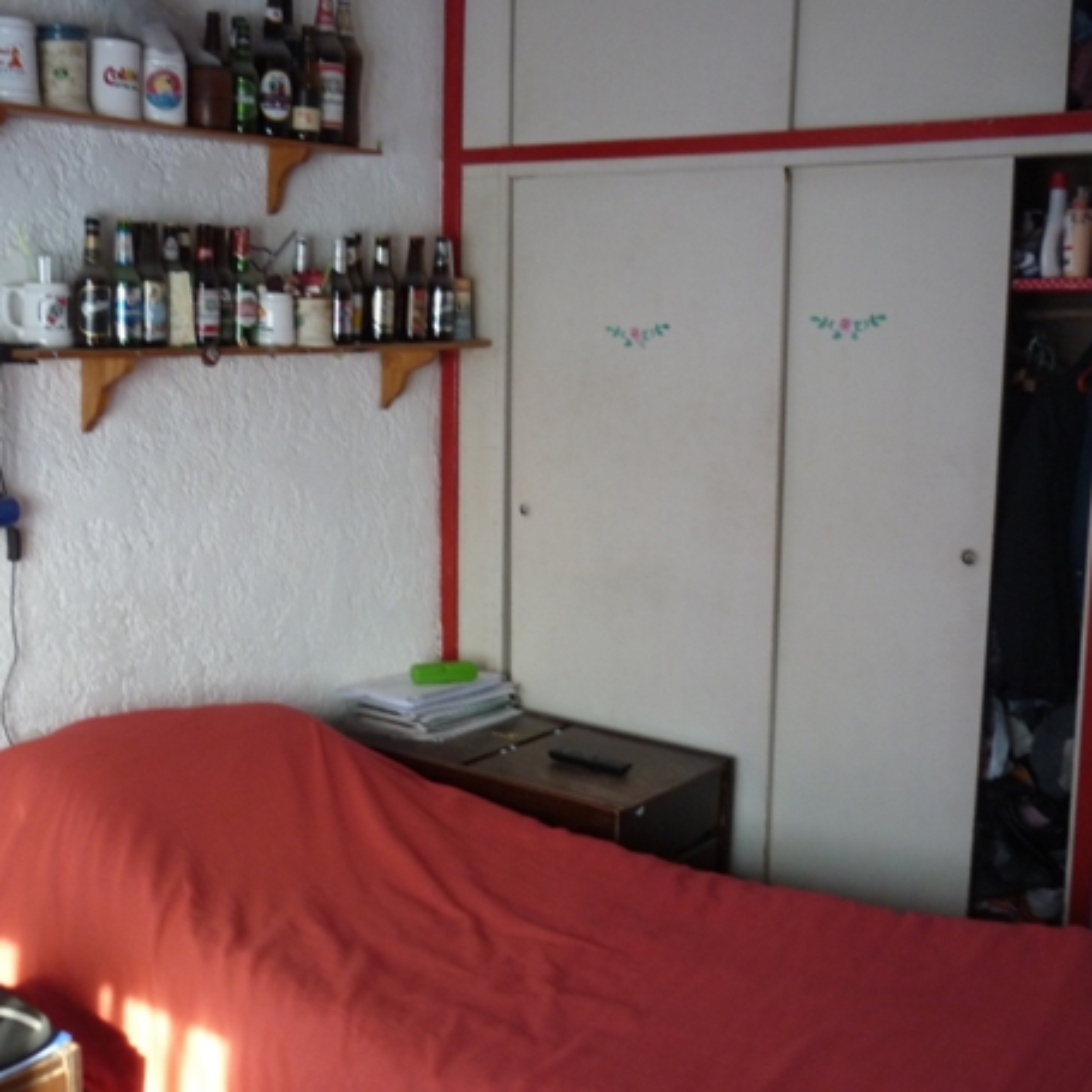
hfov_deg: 40.9
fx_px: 1463
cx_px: 523
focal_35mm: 41
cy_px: 528
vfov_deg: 40.9
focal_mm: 5.5
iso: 200
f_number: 2.8
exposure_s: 1/30
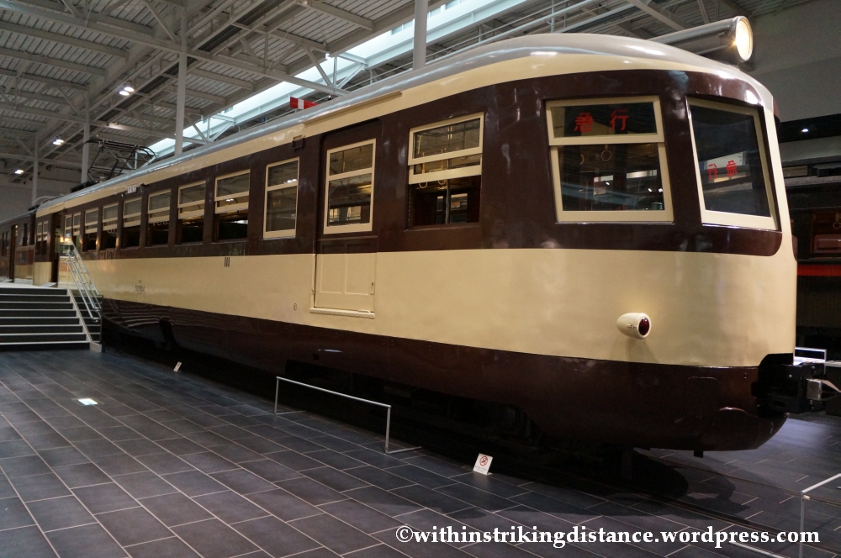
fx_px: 630
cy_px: 279
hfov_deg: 67.4
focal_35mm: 27
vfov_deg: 47.8
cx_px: 420
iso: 3200
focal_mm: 18
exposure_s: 1/160
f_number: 4
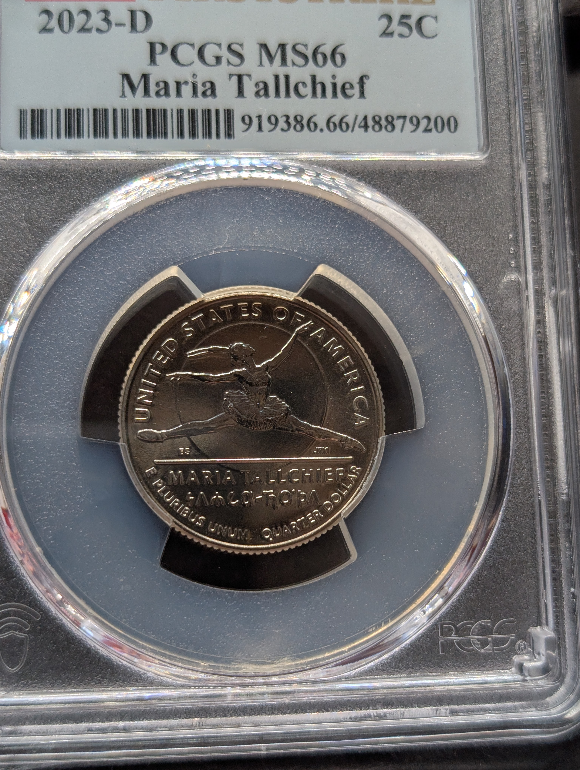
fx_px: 1092
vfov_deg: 38.9
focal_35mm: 49
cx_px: 290
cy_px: 385
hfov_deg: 29.7
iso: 55
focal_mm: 6.9
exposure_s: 1/126
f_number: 1.68
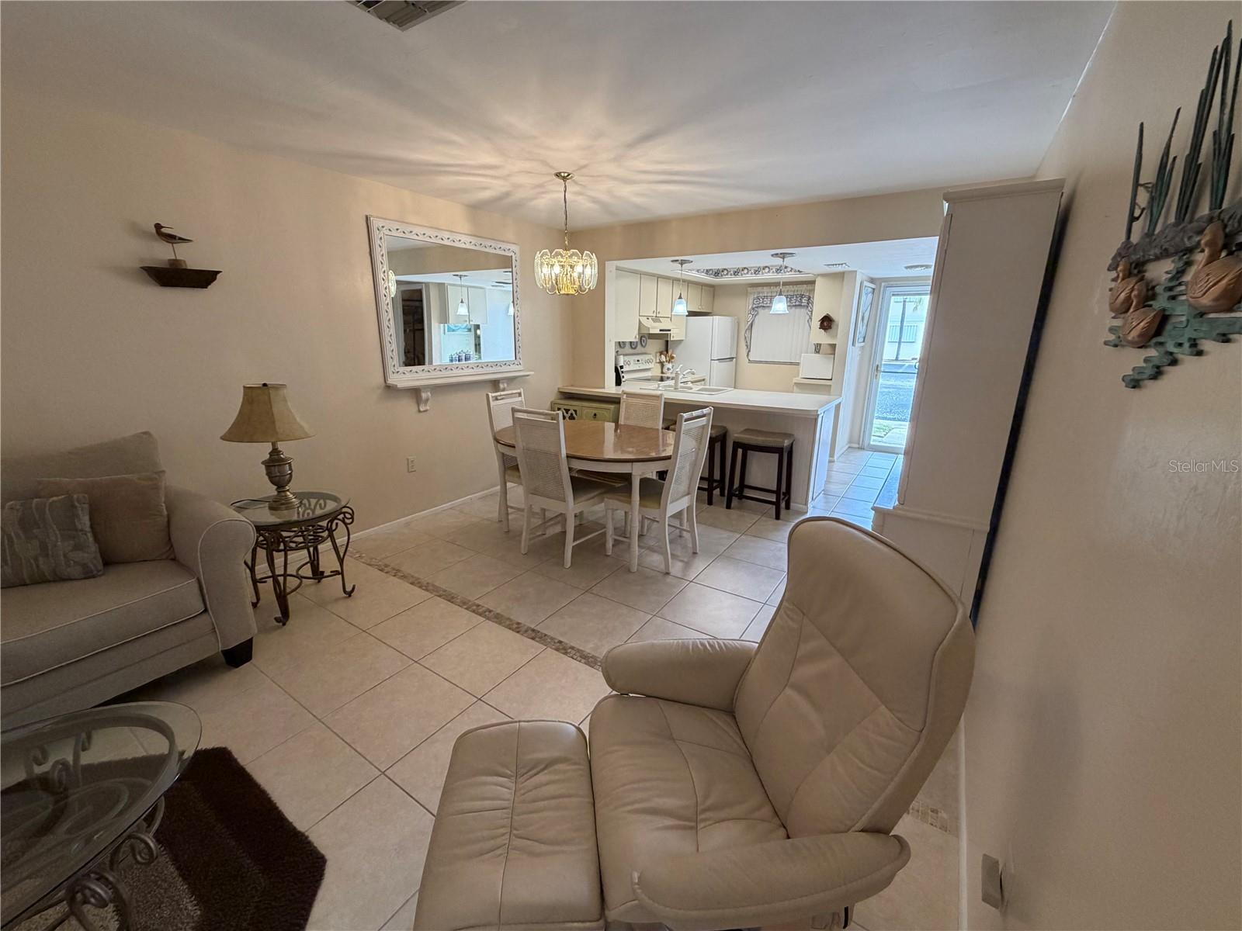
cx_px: 621
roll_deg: -0.5
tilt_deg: -14.4
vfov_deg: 85.7
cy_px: 466
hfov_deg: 102.1
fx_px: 502
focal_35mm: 14
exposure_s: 1/120
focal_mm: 2.22
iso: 250
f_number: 2.2
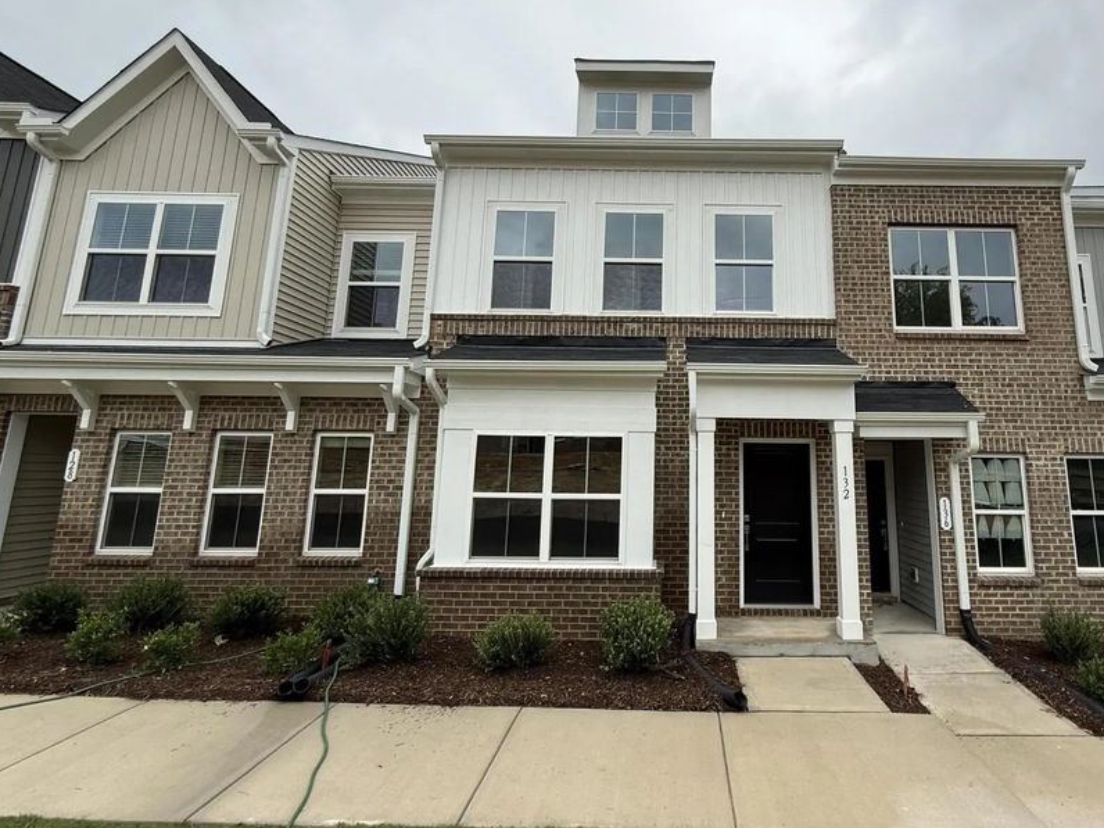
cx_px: 678
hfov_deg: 86.3
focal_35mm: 18
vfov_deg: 71.3
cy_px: 362
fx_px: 574
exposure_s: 1/1211
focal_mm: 2.22
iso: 50
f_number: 2.2
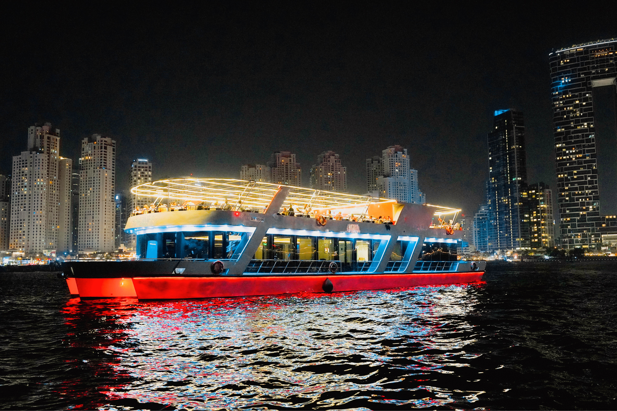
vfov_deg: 39.2
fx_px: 578
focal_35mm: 34
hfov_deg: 56.2
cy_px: 206
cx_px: 308
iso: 6400
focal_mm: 33.7
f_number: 3.5
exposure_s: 1/125
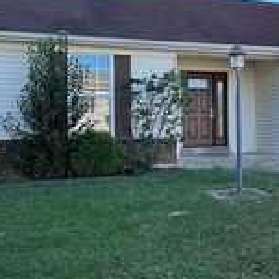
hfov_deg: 40.9
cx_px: 142
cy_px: 62
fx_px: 374
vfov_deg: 39.5
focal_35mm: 41
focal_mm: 2.22
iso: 40
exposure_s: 1/491
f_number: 2.2
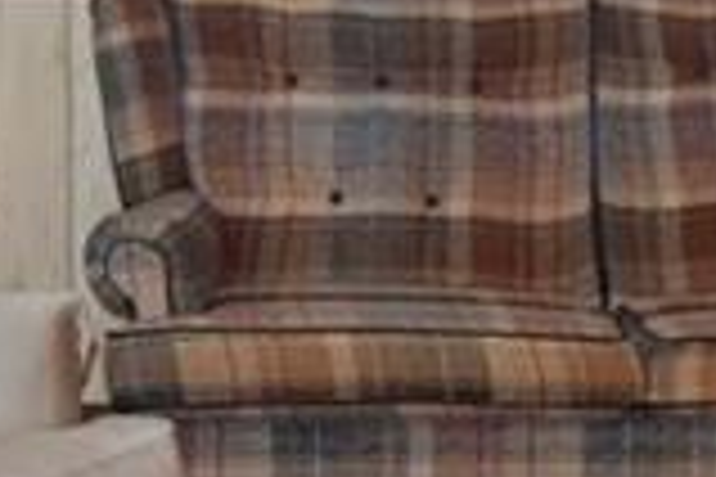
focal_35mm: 174
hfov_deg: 11.7
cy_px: 261
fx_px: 3460
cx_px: 766
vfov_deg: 7.9
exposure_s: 1/80
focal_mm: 18
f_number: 4.5
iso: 800
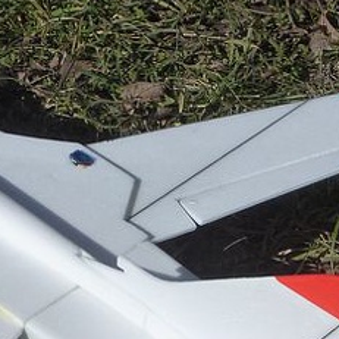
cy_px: 352
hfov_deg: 9.7
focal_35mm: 179
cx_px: 59
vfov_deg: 9.7
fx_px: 1983
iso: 160
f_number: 4.4
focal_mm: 10.1
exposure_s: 1/2500
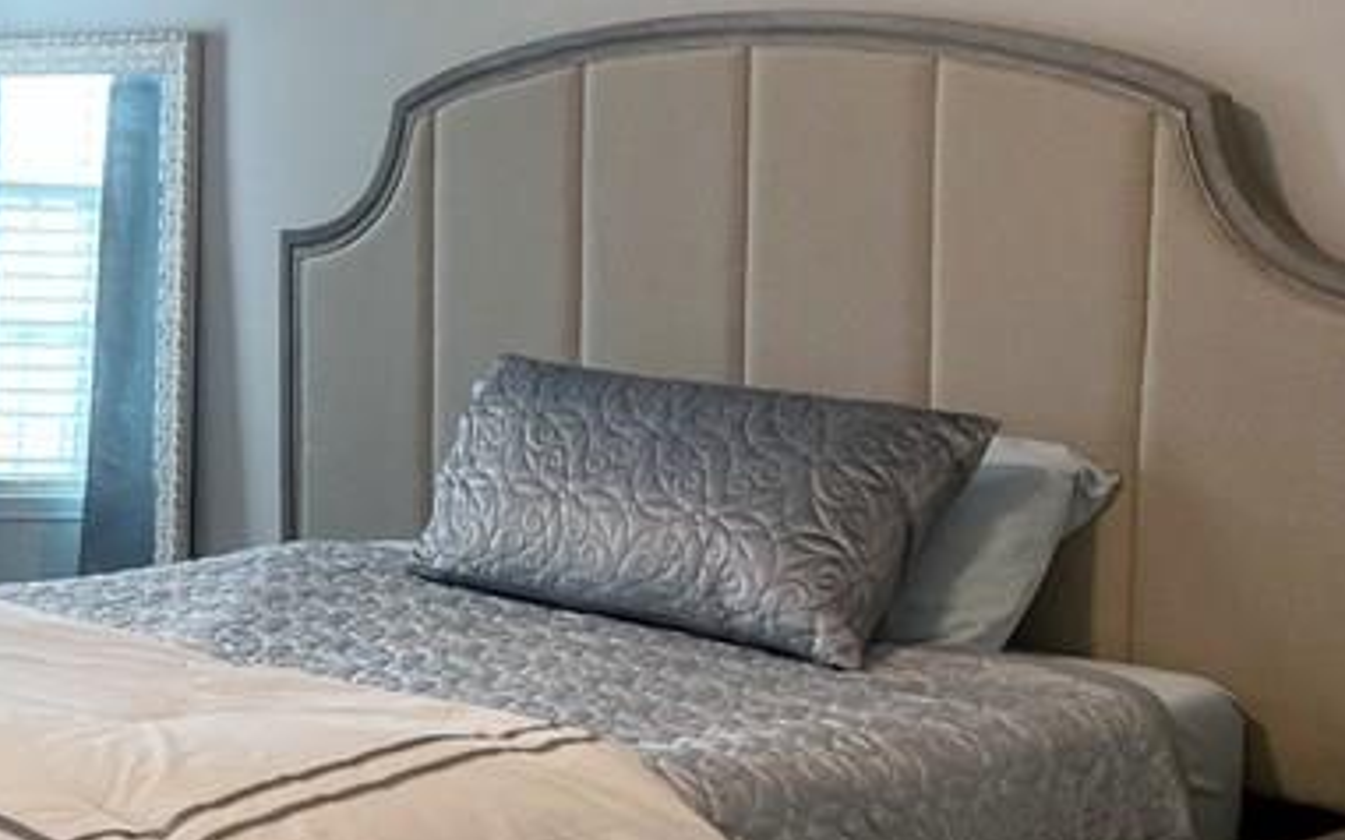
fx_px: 2712
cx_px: -434
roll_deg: +0.7
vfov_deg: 17.6
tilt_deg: -5.2
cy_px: 300
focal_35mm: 74
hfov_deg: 24.2
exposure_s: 1/60
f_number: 1.8
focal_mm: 4.25
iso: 64
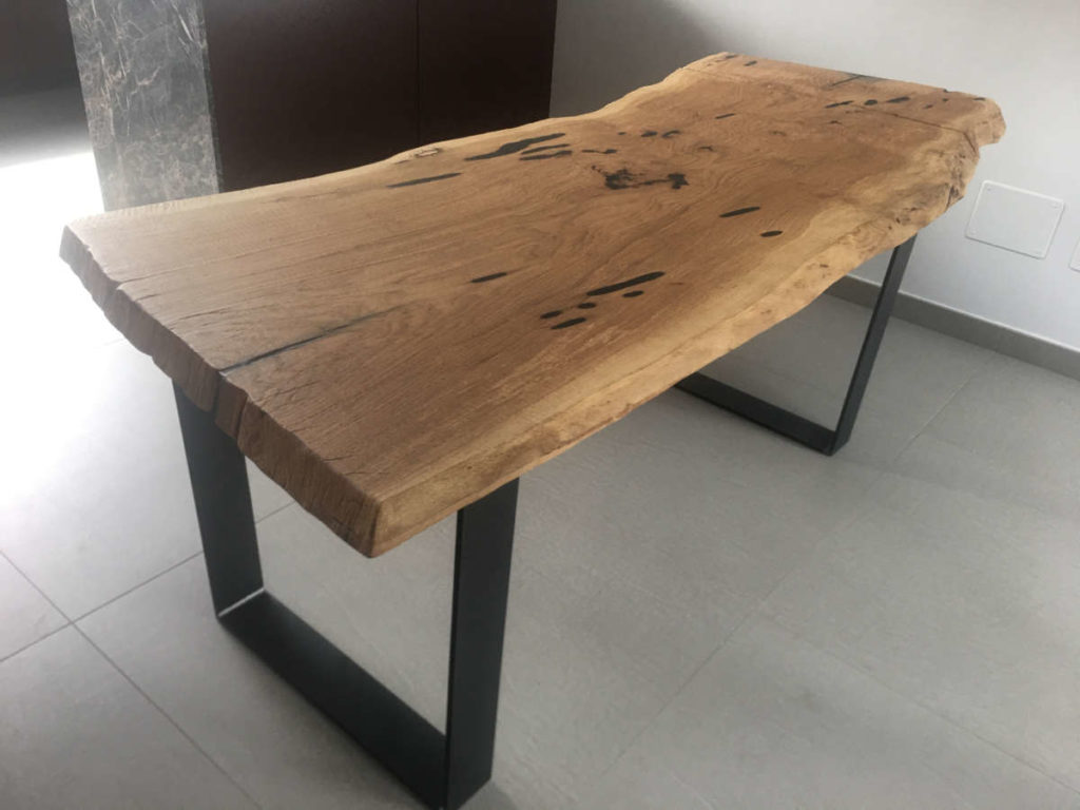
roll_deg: -3.9
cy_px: 405
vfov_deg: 48.2
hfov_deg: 61.7
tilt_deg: -29.7
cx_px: 540
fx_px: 905
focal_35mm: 29
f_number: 2.2
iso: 40
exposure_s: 1/33
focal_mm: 4.15
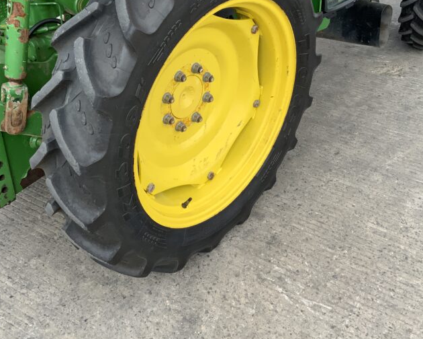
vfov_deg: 32.3
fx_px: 576
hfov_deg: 40.3
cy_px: 100
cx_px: 205
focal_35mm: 46
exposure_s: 1/461
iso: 16
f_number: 1.8
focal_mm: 3
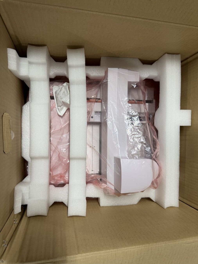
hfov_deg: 56.8
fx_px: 183
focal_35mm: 24
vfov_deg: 71.6
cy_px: 132
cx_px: 99
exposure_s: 1/100
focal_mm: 6.76
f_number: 1.78
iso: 200
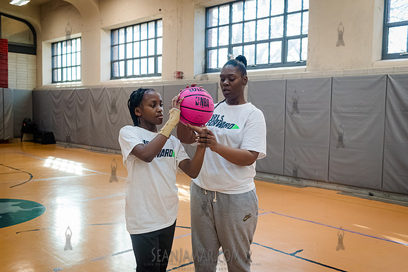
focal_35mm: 35
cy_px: 136
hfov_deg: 54.4
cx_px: 204
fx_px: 397
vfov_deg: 37.9
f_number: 5.6
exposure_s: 1/800
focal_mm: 35
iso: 8000
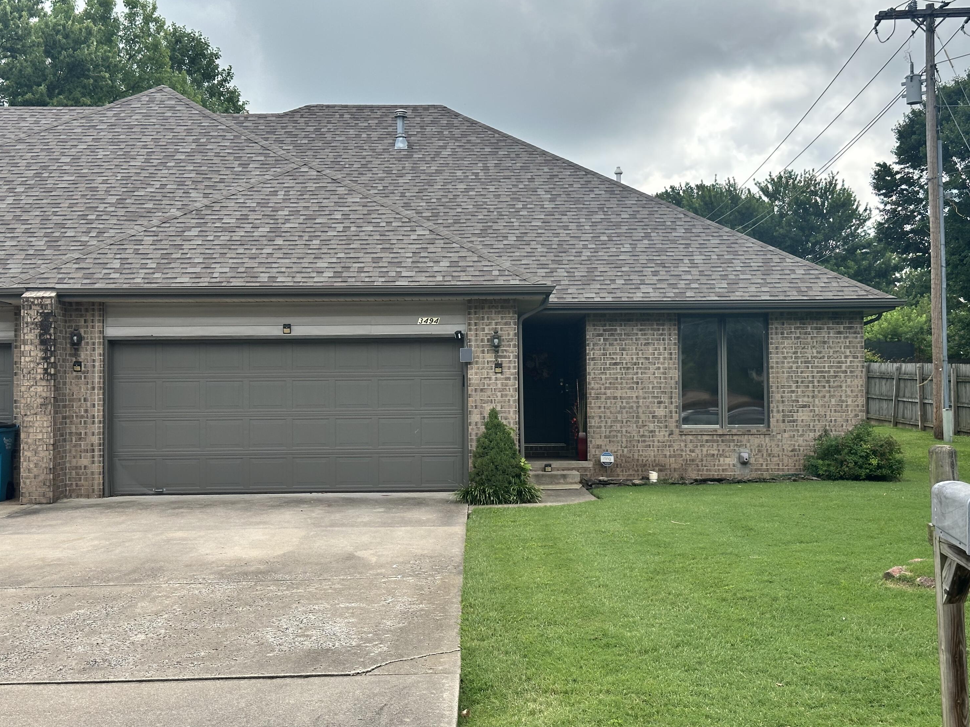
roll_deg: -0.3
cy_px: 363
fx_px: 1373
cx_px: 488
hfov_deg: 38.9
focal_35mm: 49
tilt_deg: +2.2
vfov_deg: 29.7
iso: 64
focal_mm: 6.86
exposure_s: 1/2252
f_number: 1.78
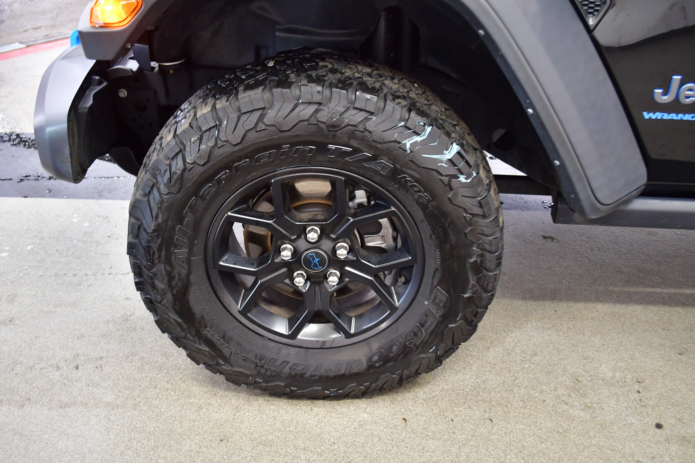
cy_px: 232
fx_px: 695
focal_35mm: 36
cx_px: 348
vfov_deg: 36.9
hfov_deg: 53.1
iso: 1400
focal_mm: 24
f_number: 4
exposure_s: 1/40
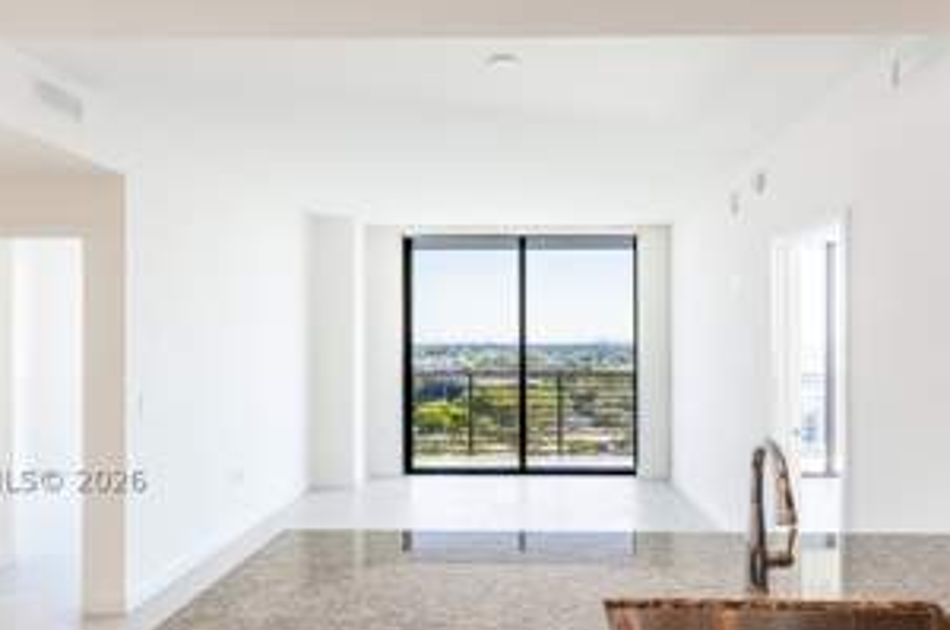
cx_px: 497
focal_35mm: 24
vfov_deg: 50.7
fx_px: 632
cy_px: 476
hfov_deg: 73.8
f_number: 6.3
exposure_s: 1/250
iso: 250
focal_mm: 10
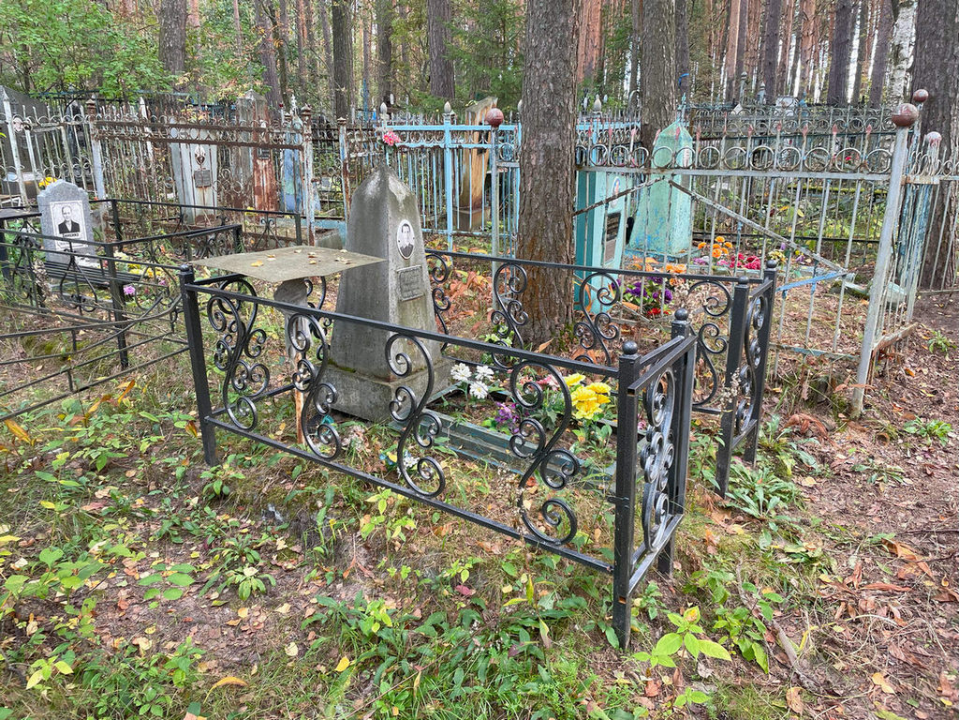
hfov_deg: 67.3
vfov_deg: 53.1
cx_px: 480
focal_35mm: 26
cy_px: 360
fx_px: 720
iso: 64
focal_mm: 4.2
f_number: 1.6
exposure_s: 1/121
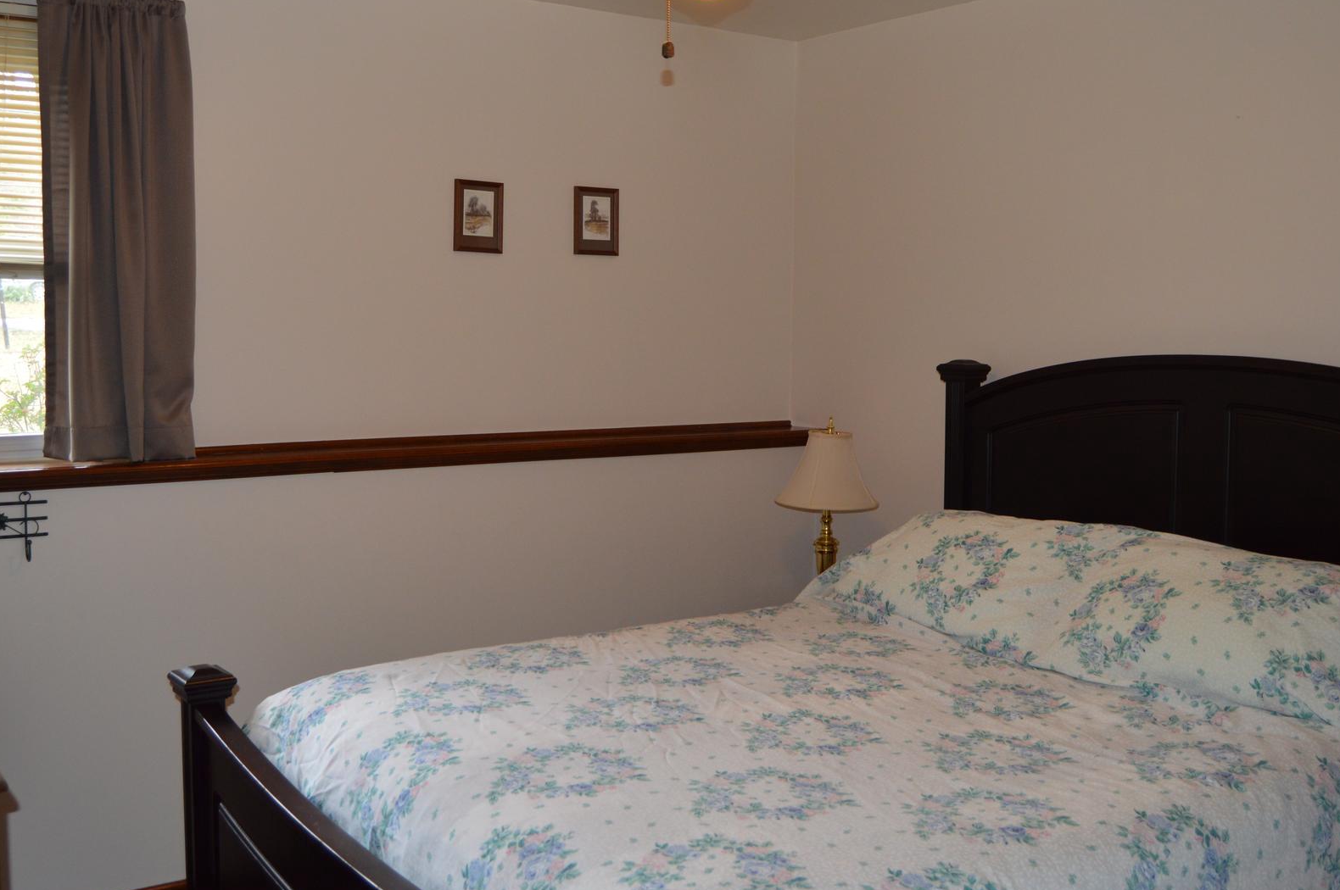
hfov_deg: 54.4
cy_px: 434
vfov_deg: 37.8
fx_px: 1301
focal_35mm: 35
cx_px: 619
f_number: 4
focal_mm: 18
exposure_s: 1/80
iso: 400
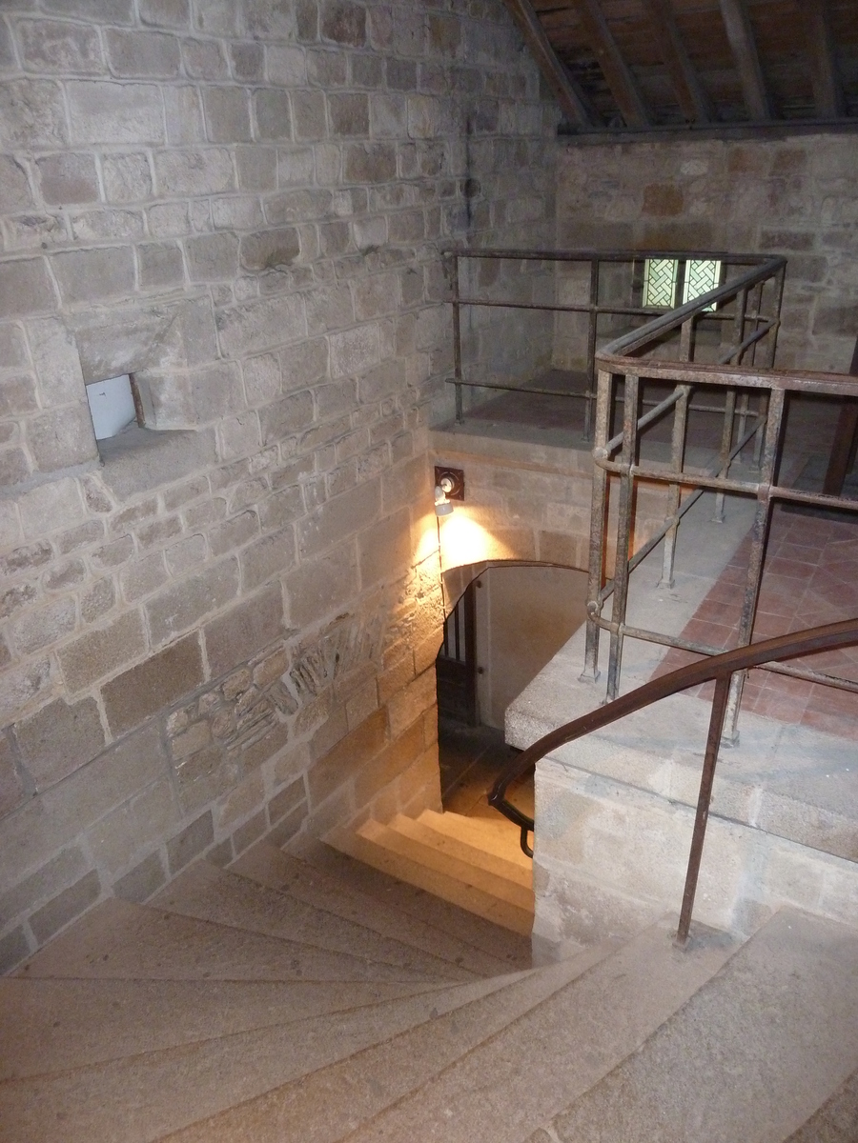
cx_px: 429
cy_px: 572
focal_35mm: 25
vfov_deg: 69.4
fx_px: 826
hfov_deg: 54.9
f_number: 3.3
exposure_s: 1/10
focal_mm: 4.1
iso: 400
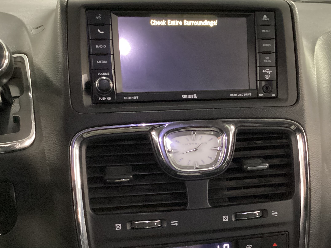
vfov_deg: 30.7
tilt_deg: -27.7
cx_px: 202
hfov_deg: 40.2
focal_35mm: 47
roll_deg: -2.4
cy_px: 163
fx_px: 449
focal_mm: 3.3
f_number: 2.4
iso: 800
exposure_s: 1/20
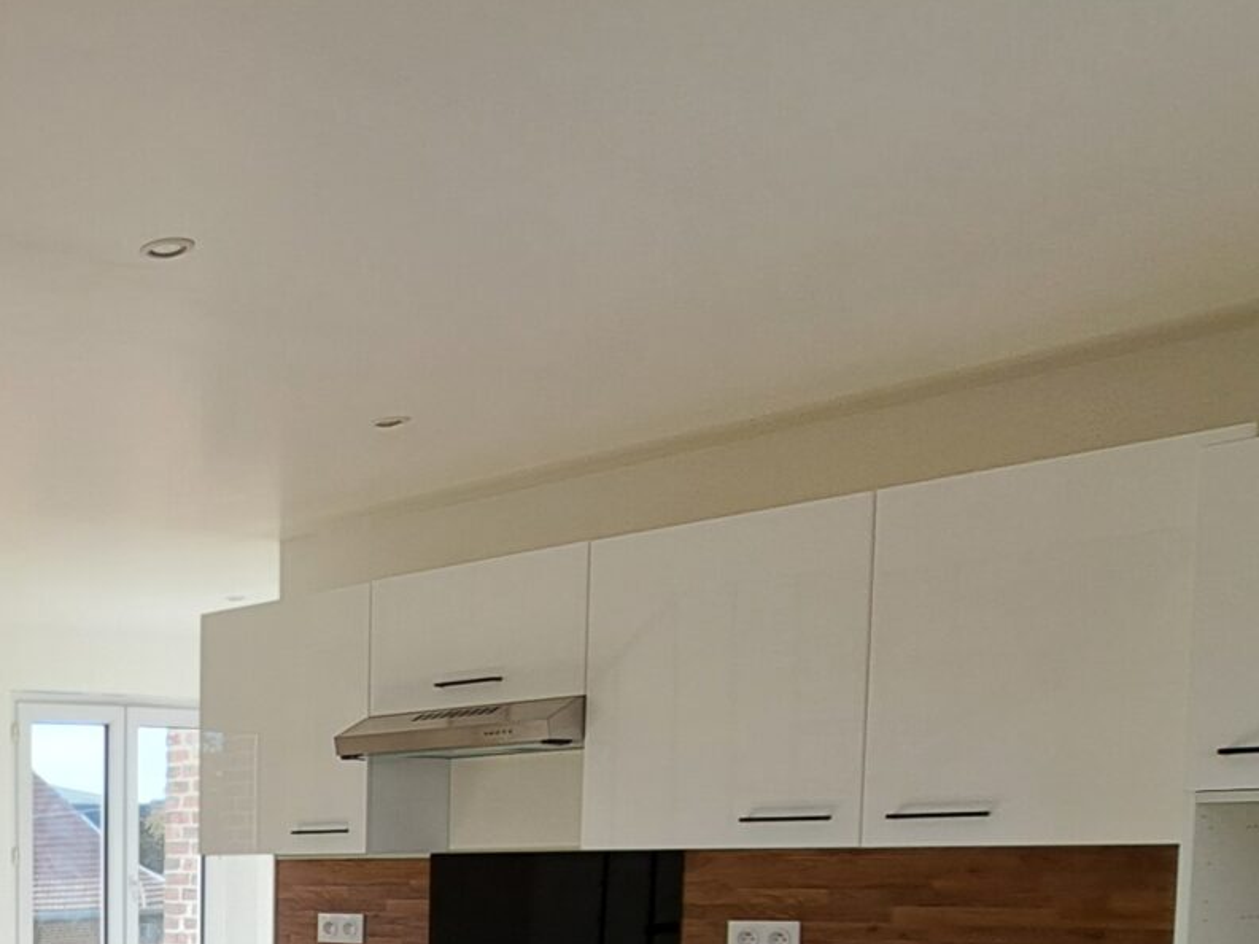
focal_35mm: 42
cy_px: 949
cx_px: -292
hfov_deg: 34.6
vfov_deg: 31.7
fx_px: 1528
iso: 50
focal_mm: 1.74
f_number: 2.2
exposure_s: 1/123
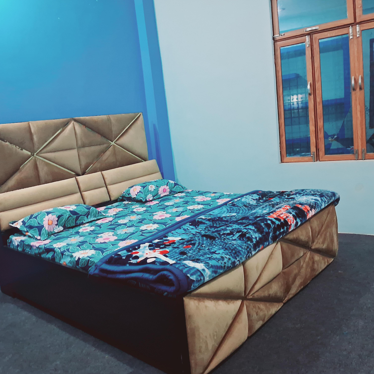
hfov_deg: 52.5
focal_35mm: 31
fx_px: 379
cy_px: 186
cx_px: 172
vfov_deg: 52.5
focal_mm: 3.98
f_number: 1.8
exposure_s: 1/25
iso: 800
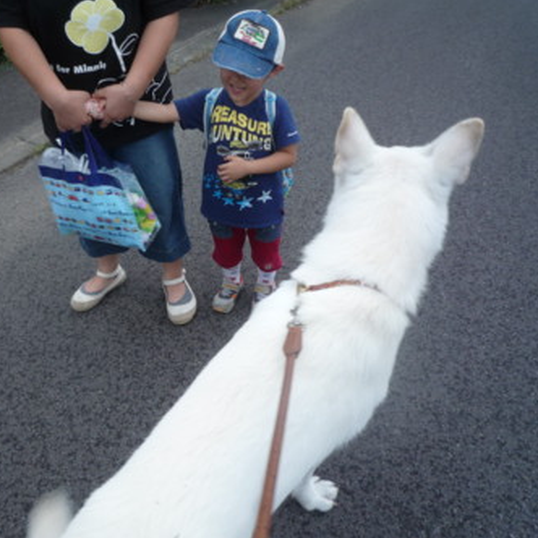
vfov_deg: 54.0
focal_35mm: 30
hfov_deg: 53.1
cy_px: 271
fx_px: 528
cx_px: 186
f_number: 2.8
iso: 100
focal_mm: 4.4
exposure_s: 1/60
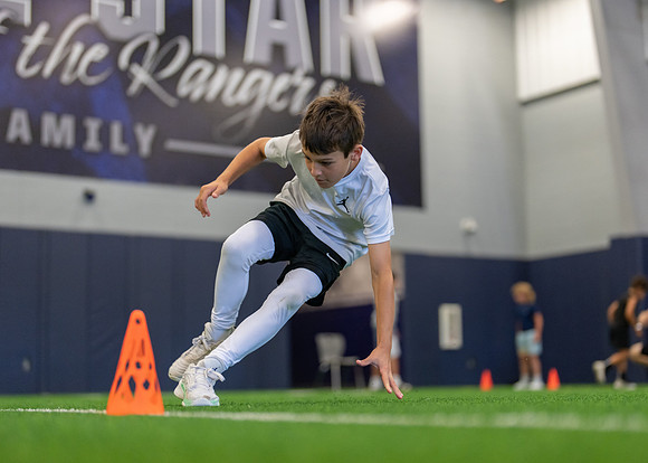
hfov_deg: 31.1
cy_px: 259
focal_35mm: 63
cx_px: 348
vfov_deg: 22.4
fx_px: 1165
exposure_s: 1/1000
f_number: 1.2
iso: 1250
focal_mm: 50
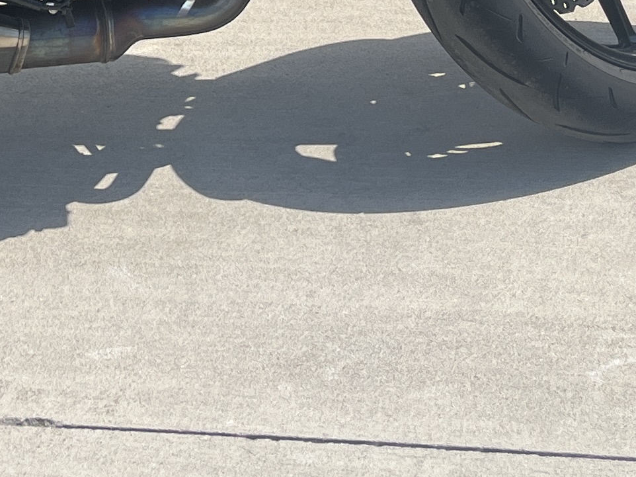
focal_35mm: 109
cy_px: -314
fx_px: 2002
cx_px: -69
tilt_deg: -10.2
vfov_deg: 12.6
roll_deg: +5.9
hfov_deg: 17.4
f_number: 1.6
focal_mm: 5.1
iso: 50
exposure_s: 1/4854
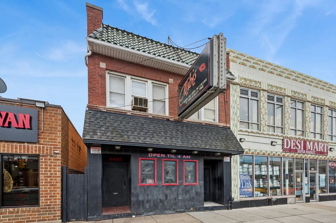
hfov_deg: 96.8
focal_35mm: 16
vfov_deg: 73.7
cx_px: 168
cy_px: 112
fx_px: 149
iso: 200
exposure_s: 1/320
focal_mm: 16
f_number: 8
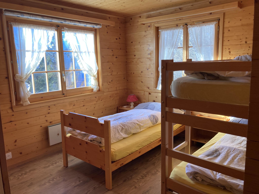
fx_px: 209
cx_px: 130
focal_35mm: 28
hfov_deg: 63.4
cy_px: 97
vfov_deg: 49.7
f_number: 1.8
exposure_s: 1/121
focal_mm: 3.99
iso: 40
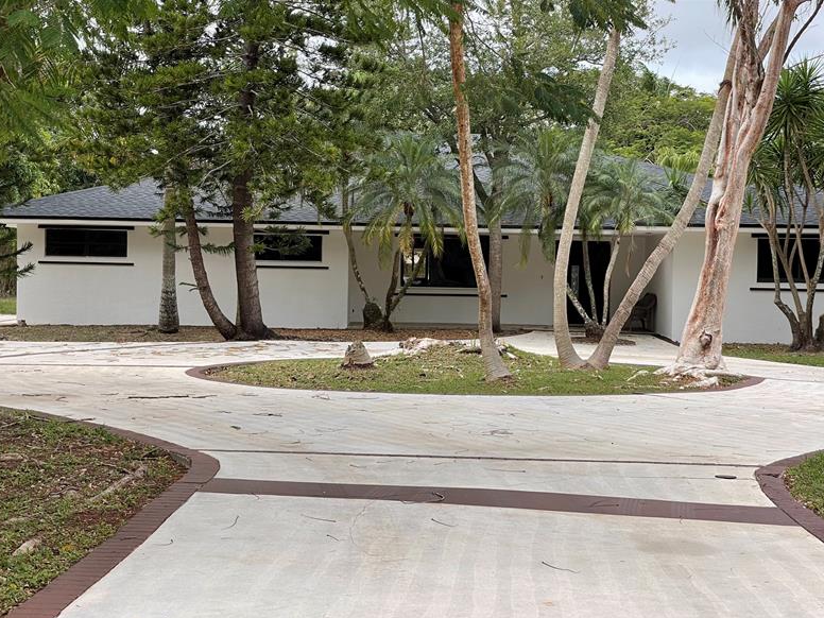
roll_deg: -0.6
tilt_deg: -1.5
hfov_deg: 29.4
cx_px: 416
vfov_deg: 22.3
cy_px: 317
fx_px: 1571
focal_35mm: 66
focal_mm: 7.5
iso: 20
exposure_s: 1/125
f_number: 2.2
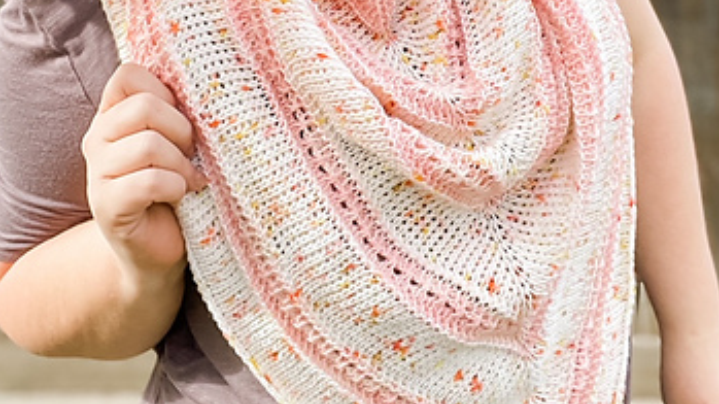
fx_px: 1143
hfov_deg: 34.9
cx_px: 352
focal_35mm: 60
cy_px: -62
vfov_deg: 19.1
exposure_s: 1/120
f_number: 2.2
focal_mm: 2.71
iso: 25
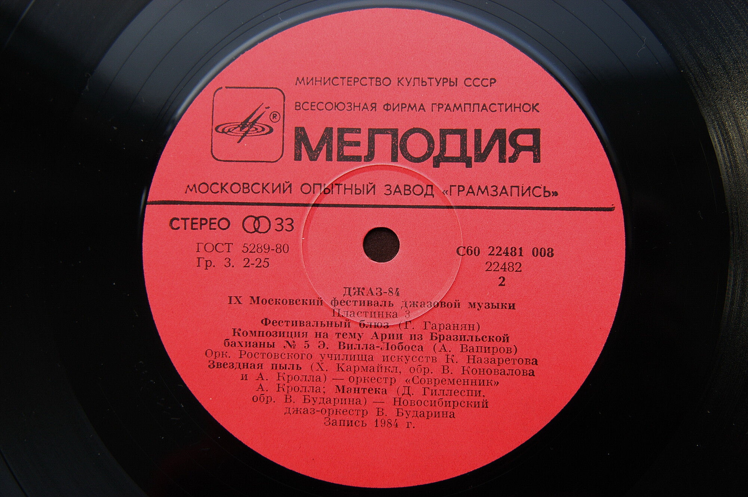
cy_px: 248
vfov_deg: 25.7
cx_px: 374
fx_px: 1090
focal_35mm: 52
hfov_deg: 37.9
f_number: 4.5
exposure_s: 1/80
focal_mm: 35
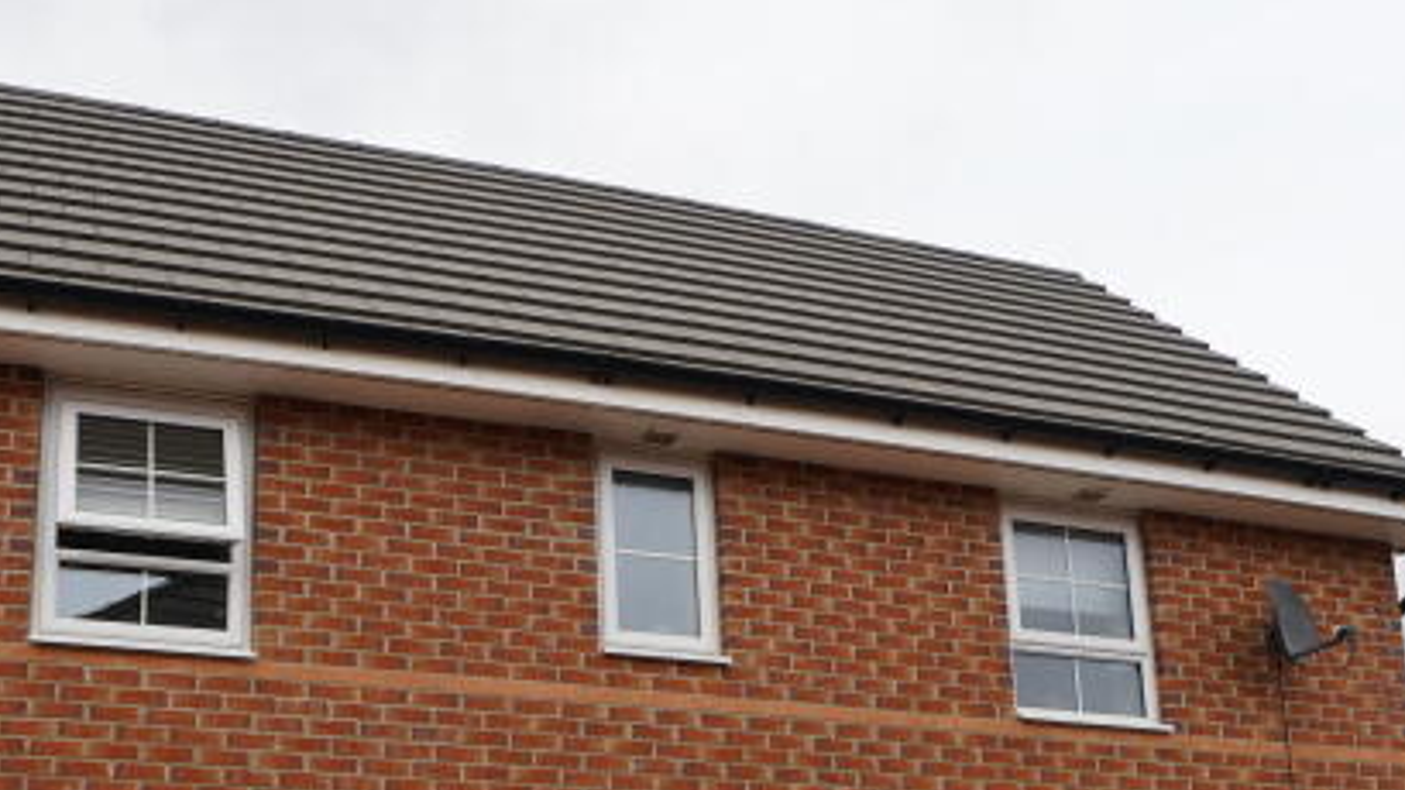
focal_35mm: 42
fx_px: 1565
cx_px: 467
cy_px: 836
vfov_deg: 26.4
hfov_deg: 47.6
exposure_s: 1/200
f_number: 7.1
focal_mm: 16
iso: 100
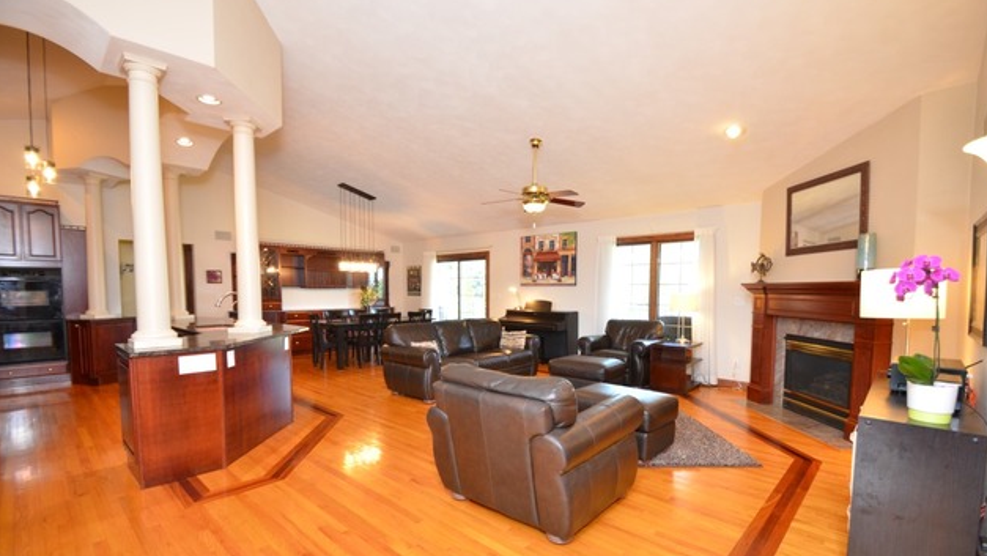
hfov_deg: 99.4
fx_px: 419
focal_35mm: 16
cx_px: 499
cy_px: 312
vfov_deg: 66.9
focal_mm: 10
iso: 800
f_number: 4
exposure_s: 1/60
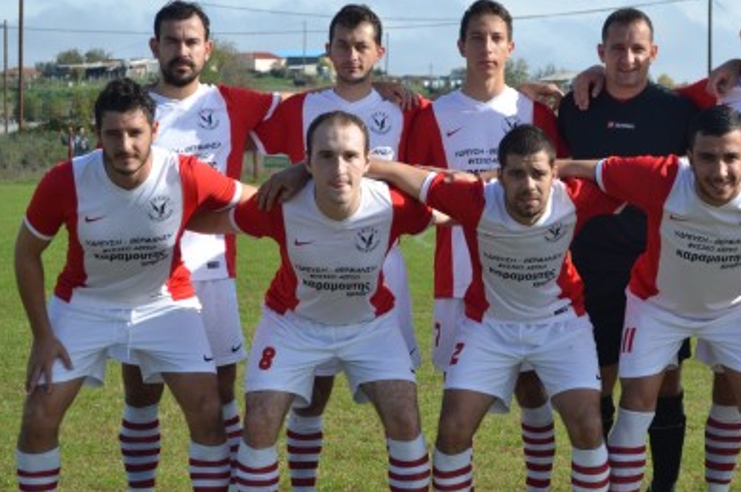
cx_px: 518
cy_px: 264
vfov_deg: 12.8
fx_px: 2199
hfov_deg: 19.0
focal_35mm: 107
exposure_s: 1/1600
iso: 400
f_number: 5.6
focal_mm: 42
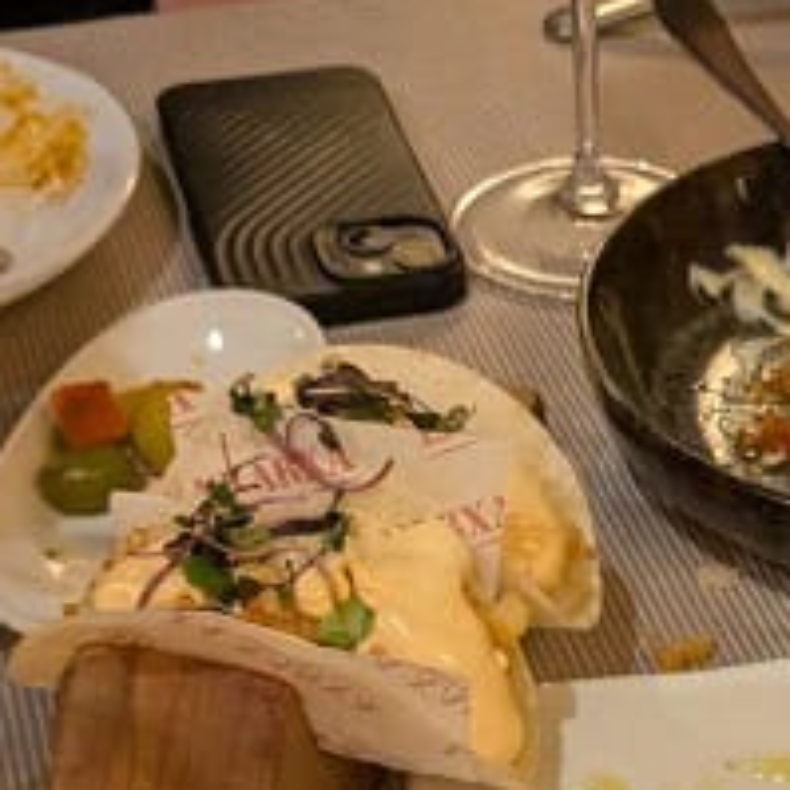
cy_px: 897
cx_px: 713
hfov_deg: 21.7
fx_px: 2014
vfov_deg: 21.0
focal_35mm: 78
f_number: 1.7
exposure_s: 1/50
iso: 821
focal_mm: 4.4
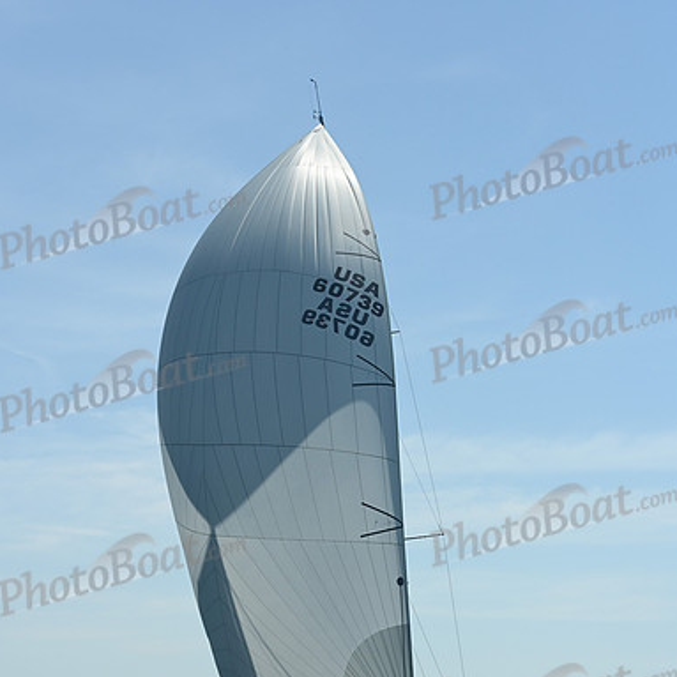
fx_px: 1991
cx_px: 338
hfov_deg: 19.3
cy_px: 454
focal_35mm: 90
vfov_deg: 19.2
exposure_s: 1/1000
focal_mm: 70
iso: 320
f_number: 9
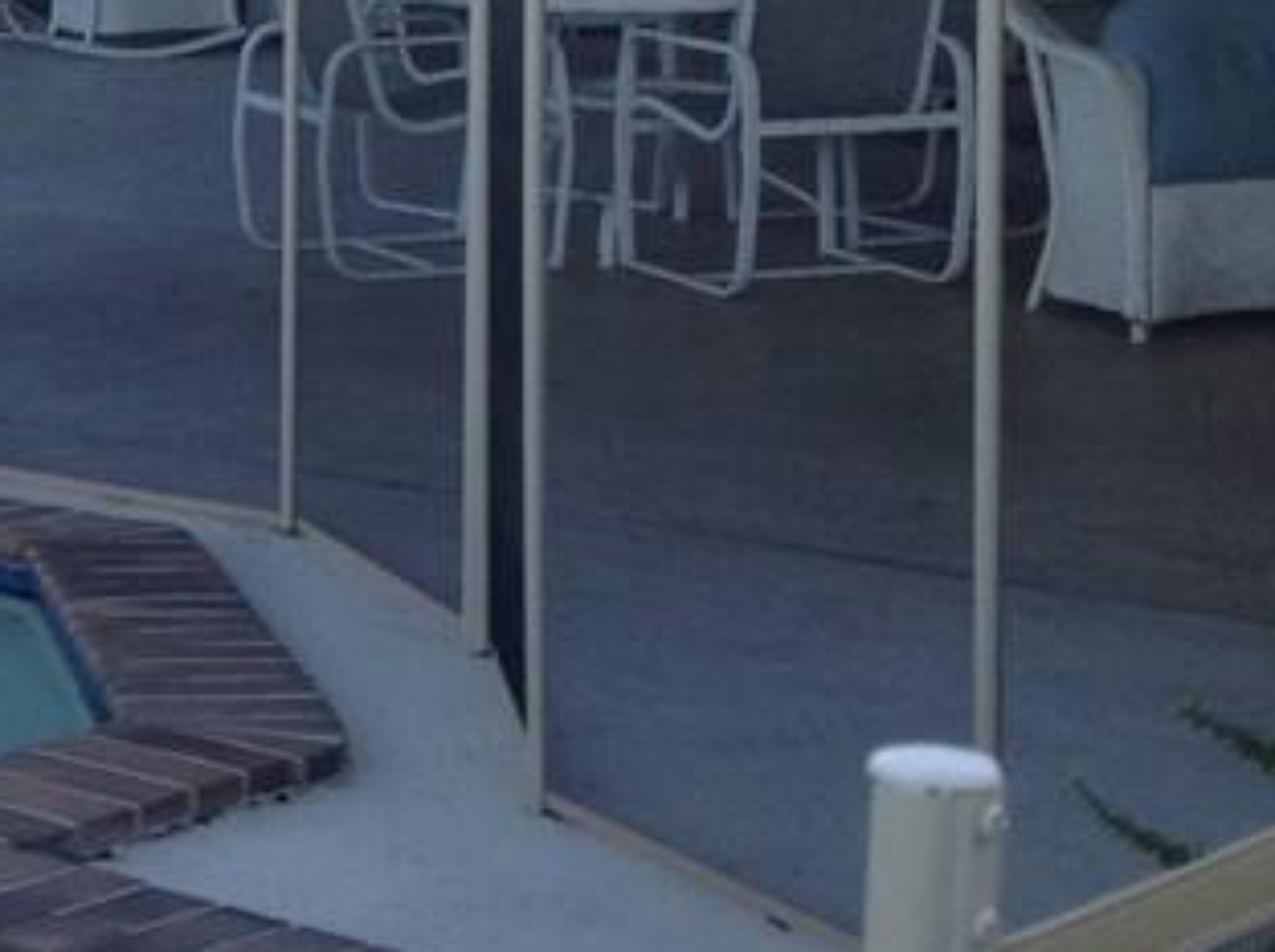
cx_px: -544
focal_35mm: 115
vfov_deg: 12.8
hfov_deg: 15.9
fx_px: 4229
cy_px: 278
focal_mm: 4.28
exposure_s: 1/232
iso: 50
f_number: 2.4
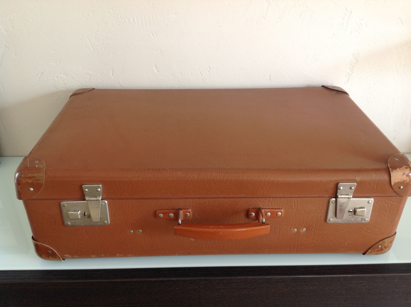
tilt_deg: -29.6
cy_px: 154
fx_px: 415
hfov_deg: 52.7
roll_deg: -0.1
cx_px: 206
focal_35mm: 35
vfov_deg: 40.6
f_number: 2.4
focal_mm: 4.28
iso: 50
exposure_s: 1/17
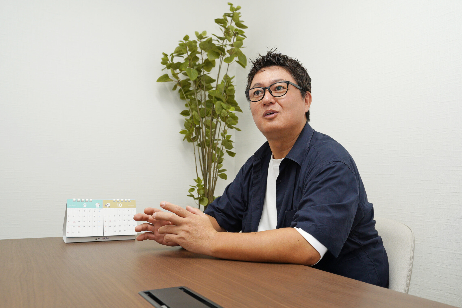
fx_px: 385
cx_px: 231
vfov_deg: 43.6
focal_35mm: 30
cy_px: 154
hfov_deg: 61.9
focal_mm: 20
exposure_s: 1/250
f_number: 4
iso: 640
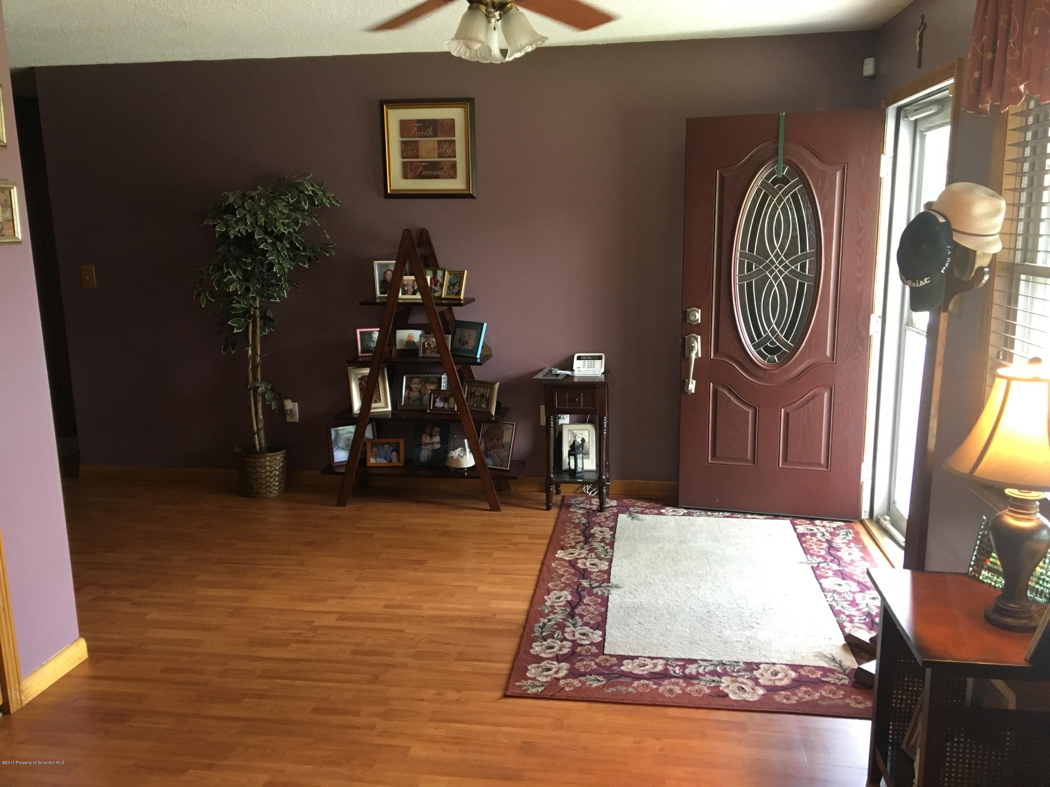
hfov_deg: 61.7
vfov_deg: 48.2
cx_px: 525
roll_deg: +0.0
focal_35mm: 29
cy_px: 394
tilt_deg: -10.0
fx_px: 880
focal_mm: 4.15
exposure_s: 1/30
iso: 160
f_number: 2.2
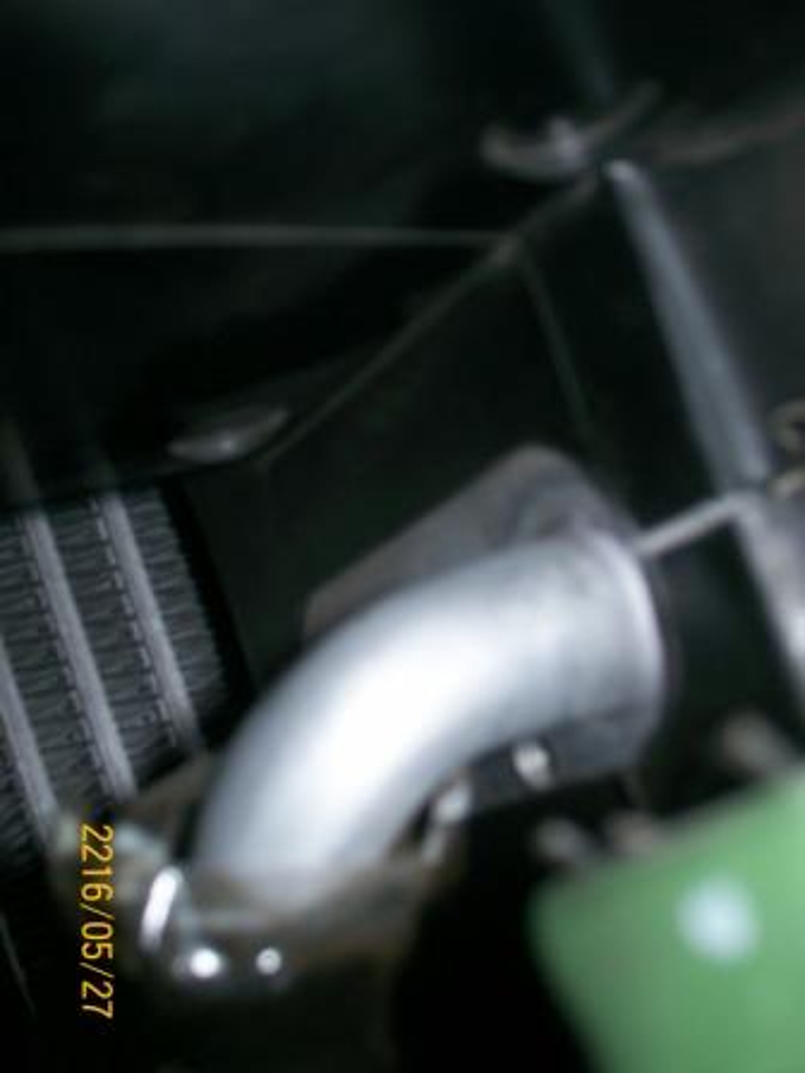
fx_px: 1674
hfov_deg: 27.0
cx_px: 402
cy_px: 536
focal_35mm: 54
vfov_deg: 35.5
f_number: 3.4
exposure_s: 1/77.4
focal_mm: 9.11
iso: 80
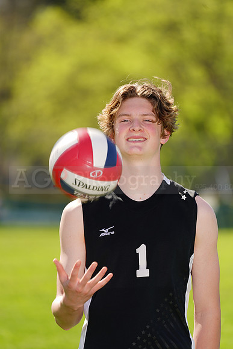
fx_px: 3590
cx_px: 116
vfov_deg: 5.6
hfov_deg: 3.7
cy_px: 174
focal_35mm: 370
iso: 64
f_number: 6.3
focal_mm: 370
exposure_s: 1/200
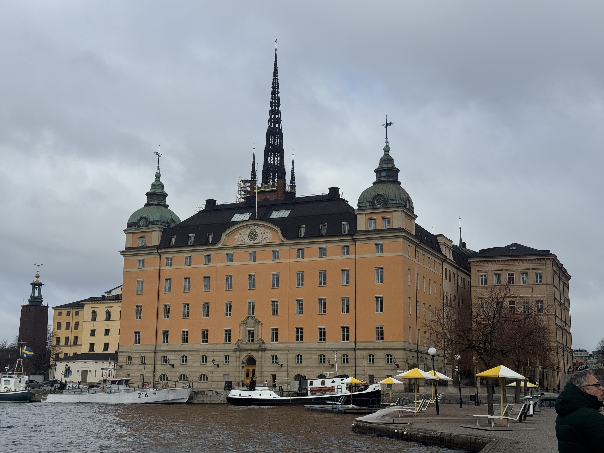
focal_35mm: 48
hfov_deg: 39.7
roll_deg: -0.7
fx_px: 838
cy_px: 226
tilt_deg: +10.1
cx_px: 302
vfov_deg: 30.3
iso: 64
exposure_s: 1/5848
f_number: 1.78
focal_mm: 6.76
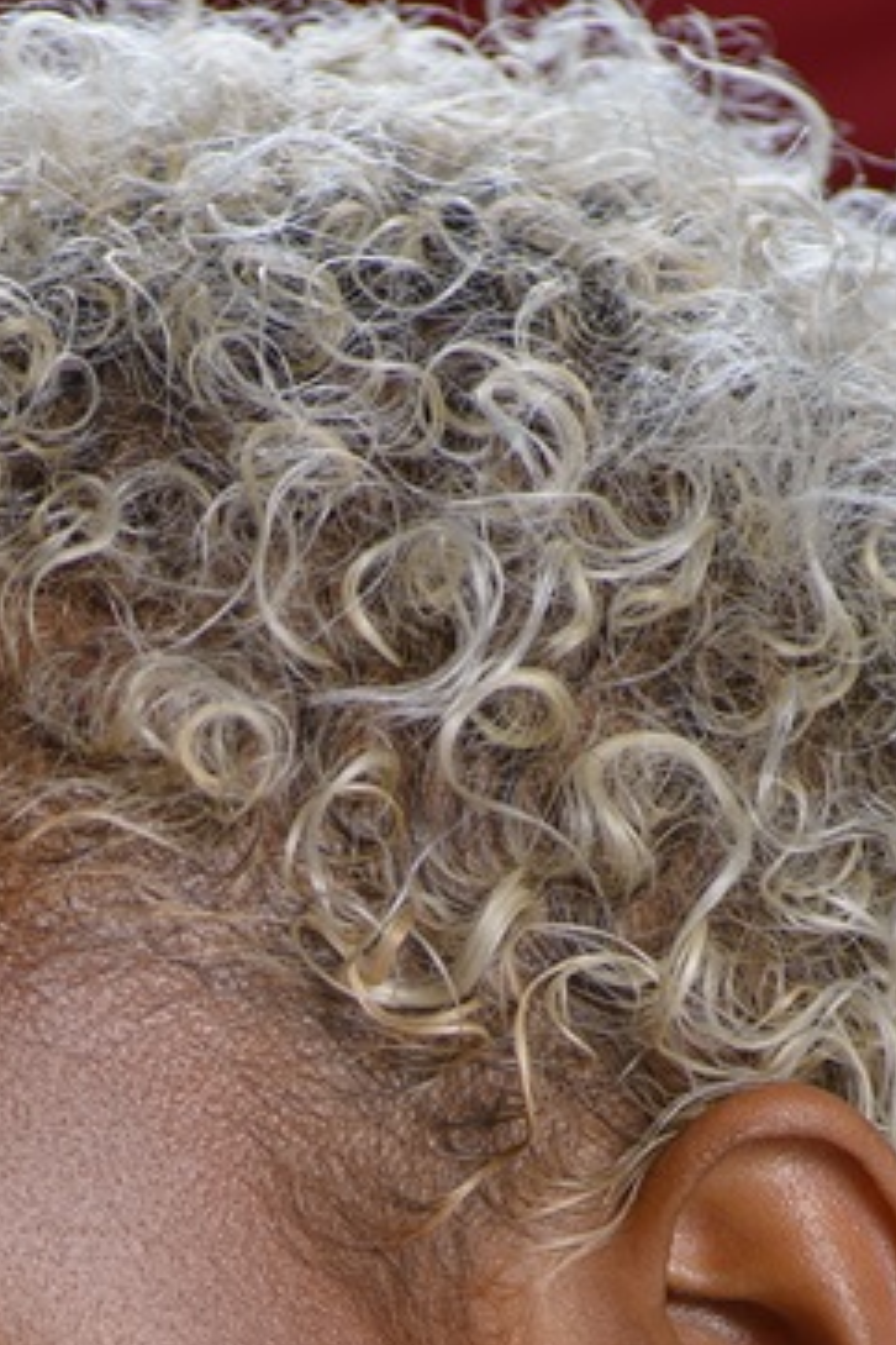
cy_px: 2030
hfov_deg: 4.5
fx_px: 11311
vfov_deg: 6.7
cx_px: -44
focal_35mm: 303
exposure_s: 1/160
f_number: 6.3
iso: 200
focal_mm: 100
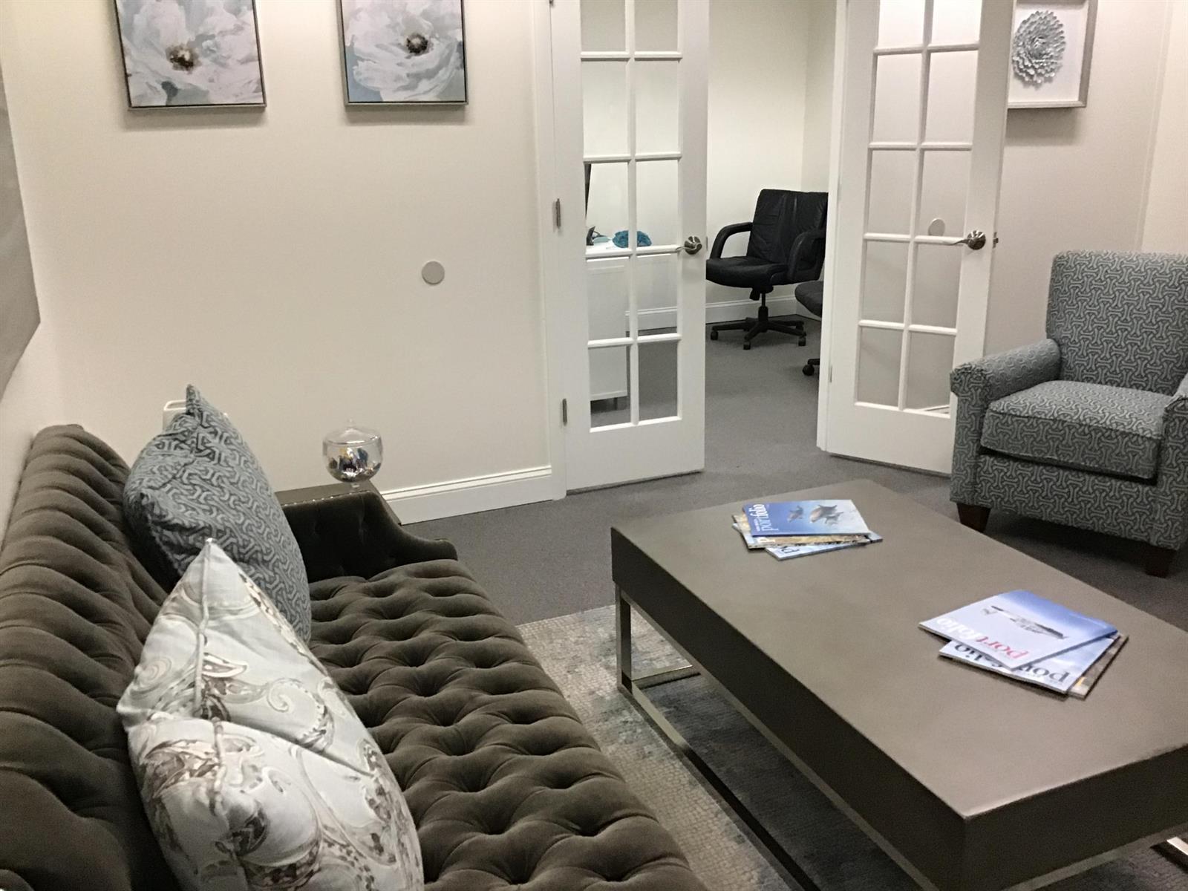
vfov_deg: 45.4
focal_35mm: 31
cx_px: 594
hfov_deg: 58.4
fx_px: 1064
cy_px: 446
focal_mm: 3.3
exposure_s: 1/30
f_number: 2.4
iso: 200
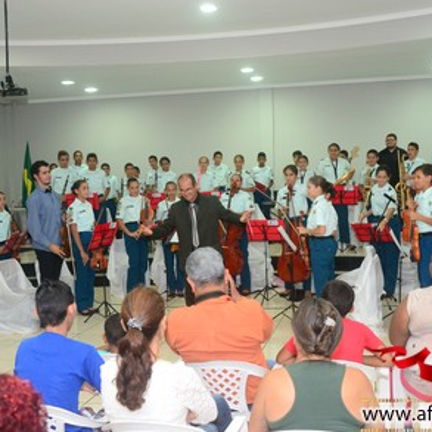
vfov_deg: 39.2
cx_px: 237
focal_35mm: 43
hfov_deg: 39.1
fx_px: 607
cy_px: 218
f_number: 3.8
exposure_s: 1/80
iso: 1600
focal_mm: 22
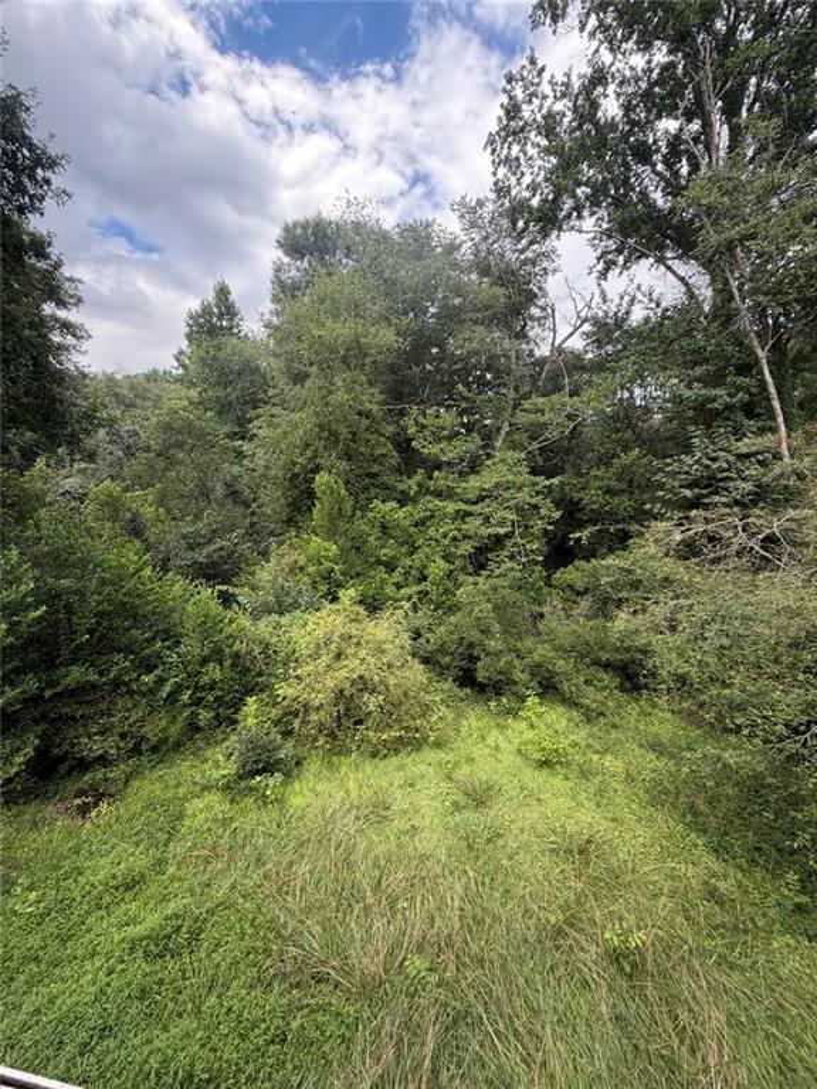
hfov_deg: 85.7
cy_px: 544
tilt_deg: -8.1
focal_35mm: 14
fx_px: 441
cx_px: 408
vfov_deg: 102.1
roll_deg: +0.5
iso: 64
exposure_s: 1/427
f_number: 2.2
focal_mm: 2.22
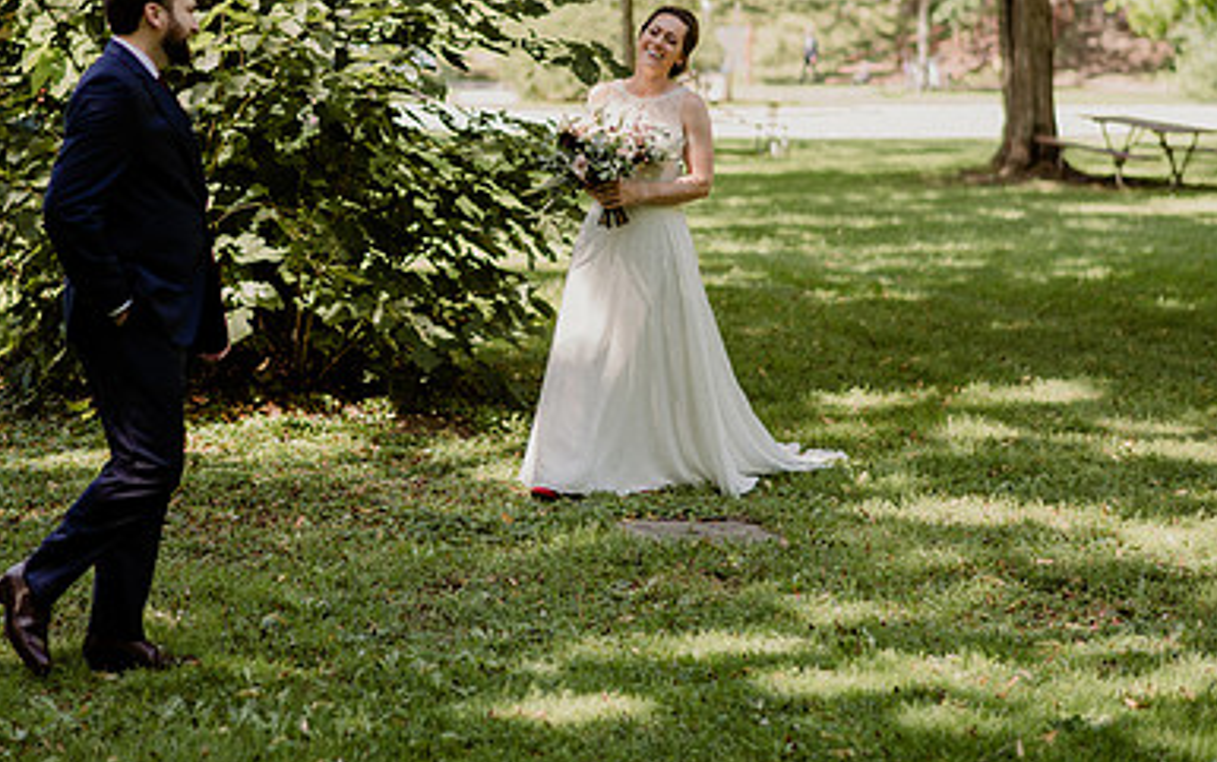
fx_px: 2953
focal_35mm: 89
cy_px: 177
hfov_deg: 23.2
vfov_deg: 14.6
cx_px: 401
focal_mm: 58
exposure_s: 1/640
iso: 160
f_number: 2
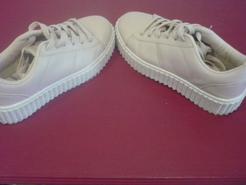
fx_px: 299
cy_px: 79
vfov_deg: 34.3
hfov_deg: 44.7
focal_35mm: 42
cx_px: 110
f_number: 2.8
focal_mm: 5.8
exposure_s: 1/60
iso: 800
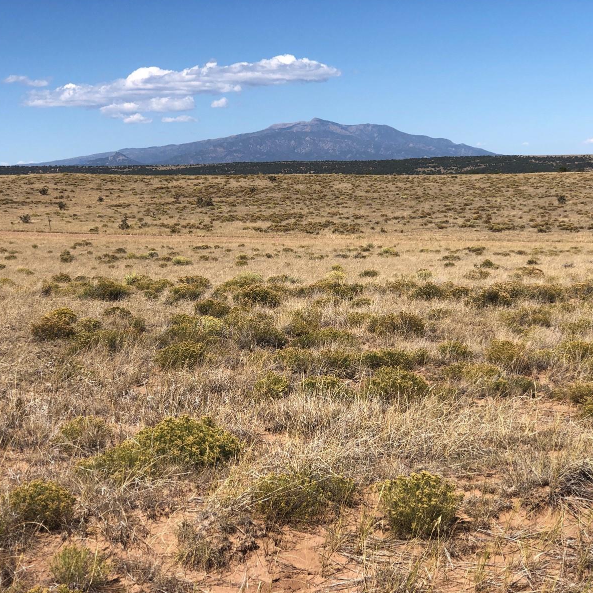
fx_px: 1318
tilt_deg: -6.4
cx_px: 281
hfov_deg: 25.4
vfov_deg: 25.4
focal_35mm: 68
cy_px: 296
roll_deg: +0.7
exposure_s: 1/1200
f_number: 2.8
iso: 20
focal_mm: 6.6
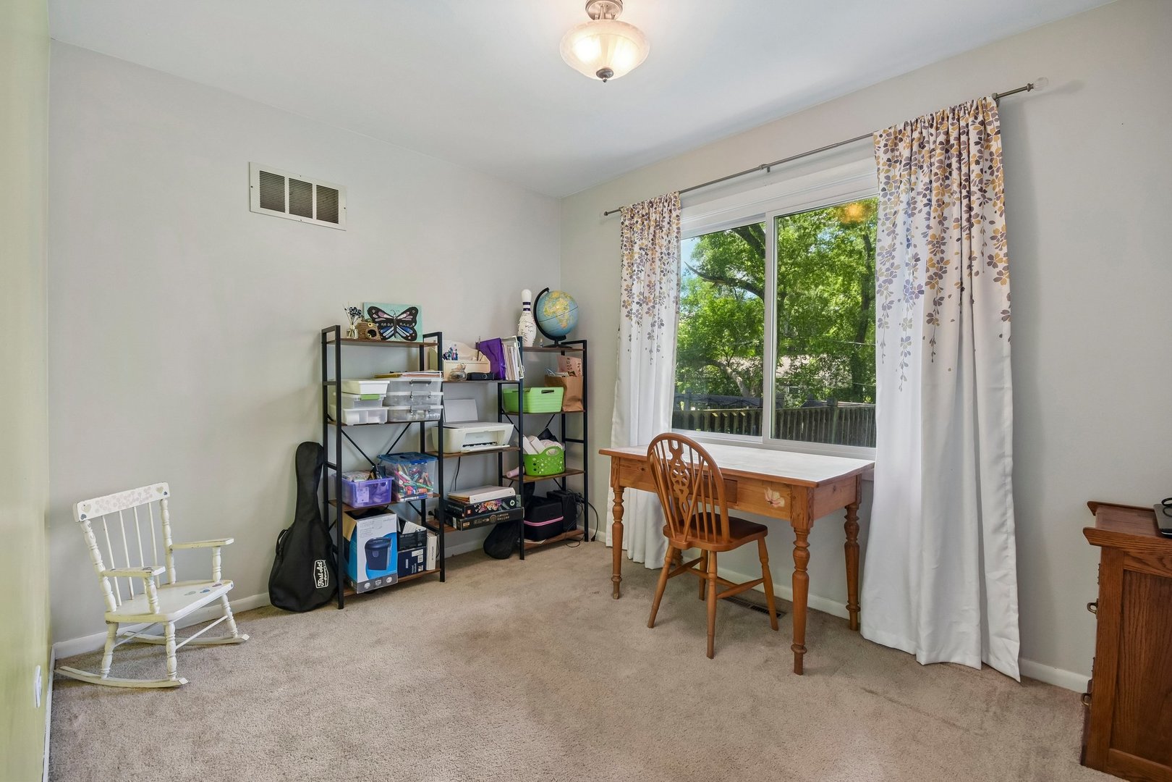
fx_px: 488
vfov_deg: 77.3
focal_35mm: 15
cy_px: 391
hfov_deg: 100.4
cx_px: 586
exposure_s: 1/15
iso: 400
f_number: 8
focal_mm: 10
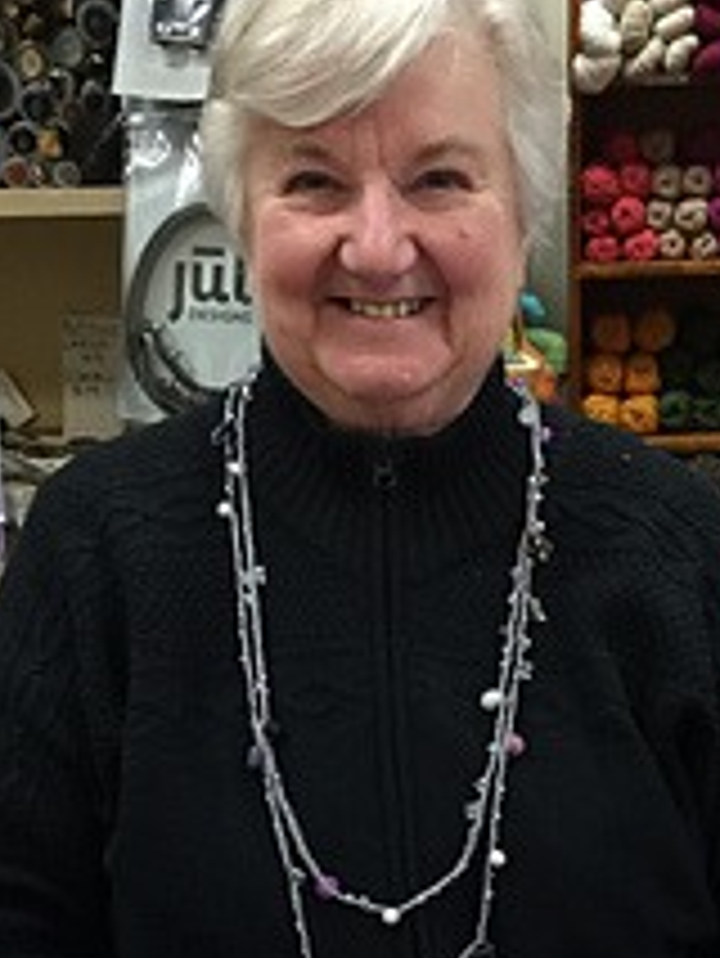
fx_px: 1884
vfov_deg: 27.0
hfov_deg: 21.6
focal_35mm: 68
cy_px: 954
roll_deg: +1.5
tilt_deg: -22.5
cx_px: 398
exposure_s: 1/15
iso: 50
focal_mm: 4.15
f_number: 2.2
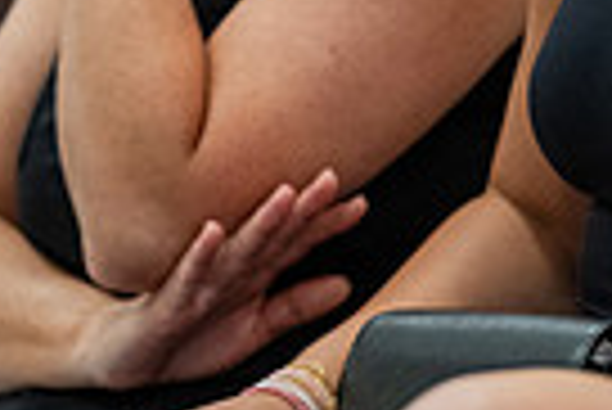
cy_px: -282
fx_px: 5071
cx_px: 837
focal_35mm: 298
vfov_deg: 4.6
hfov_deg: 6.8
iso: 2500
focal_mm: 70
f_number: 3.5
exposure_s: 1/160
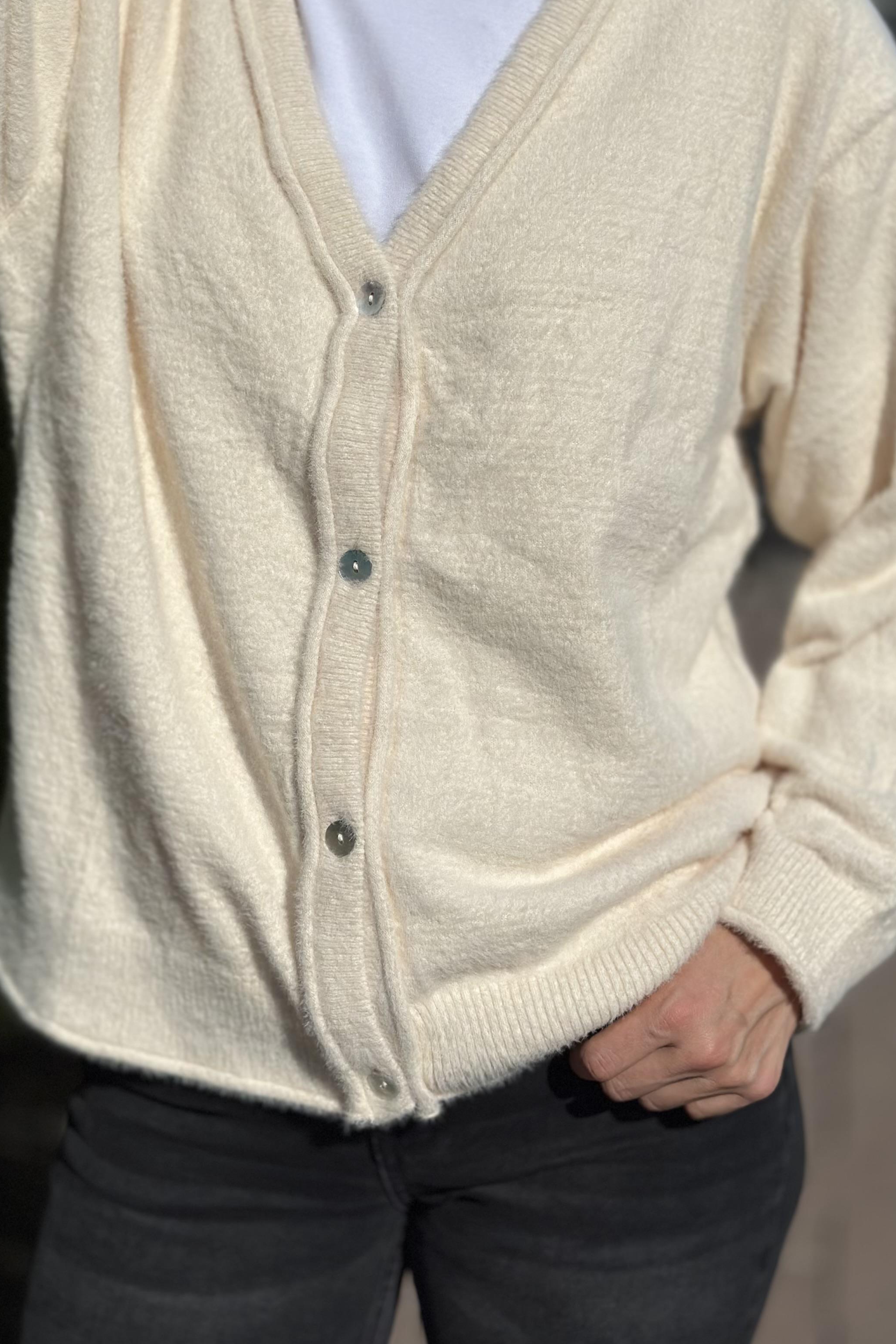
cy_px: 548
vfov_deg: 30.9
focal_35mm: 65
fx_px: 2426
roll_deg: +0.8
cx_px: 397
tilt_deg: -14.4
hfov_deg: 20.9
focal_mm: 6.86
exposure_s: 1/41667
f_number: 1.78
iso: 80
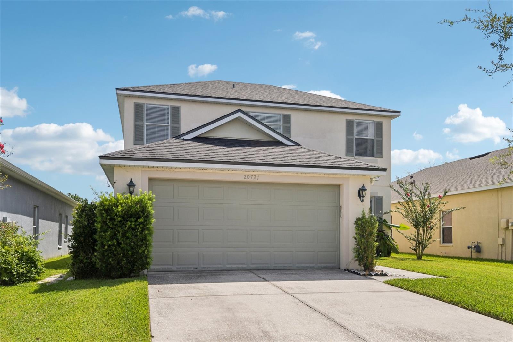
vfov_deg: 43.6
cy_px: 171
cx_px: 256
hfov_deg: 61.9
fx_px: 427
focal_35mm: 30
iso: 400
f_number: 8
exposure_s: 1/2000
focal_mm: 30
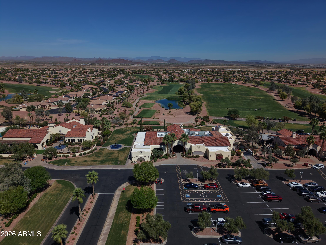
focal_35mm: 24
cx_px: 163
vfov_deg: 56.8
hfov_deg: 71.6
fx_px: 226
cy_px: 122
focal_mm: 8.67
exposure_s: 1/100
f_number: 1.8
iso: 160
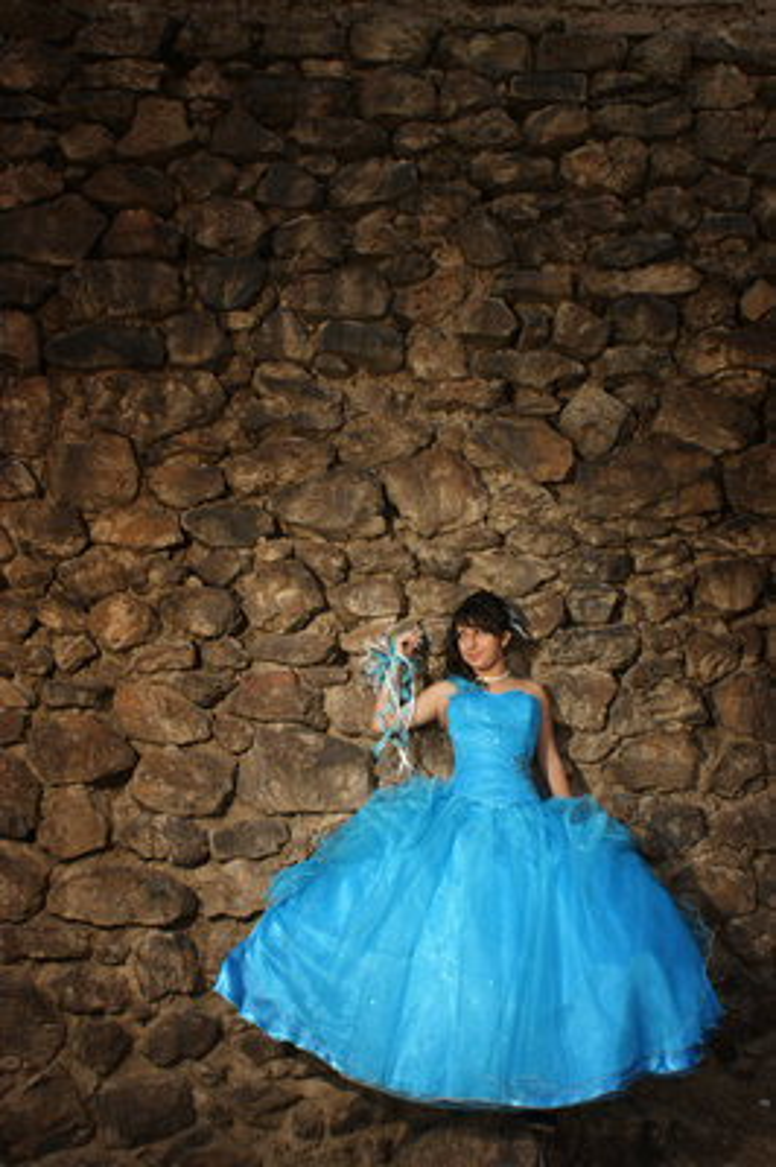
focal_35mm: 39
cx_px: 388
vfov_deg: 49.6
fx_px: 1263
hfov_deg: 34.2
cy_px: 584
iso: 100
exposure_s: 1/80
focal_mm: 26
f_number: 9
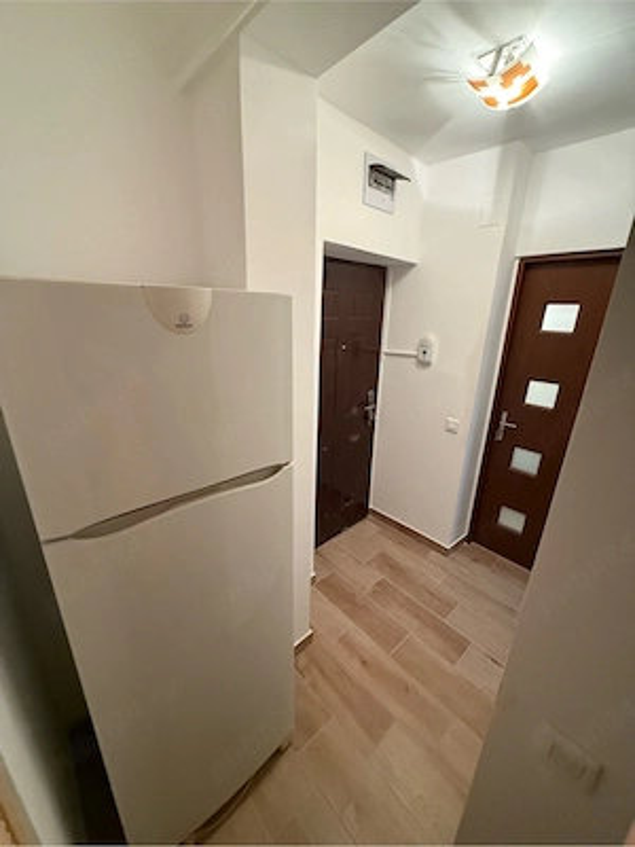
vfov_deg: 102.1
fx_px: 342
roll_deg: -1.6
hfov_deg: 85.7
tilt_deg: -18.9
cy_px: 424
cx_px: 318
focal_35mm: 14
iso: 640
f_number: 2.2
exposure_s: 1/50
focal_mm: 2.22
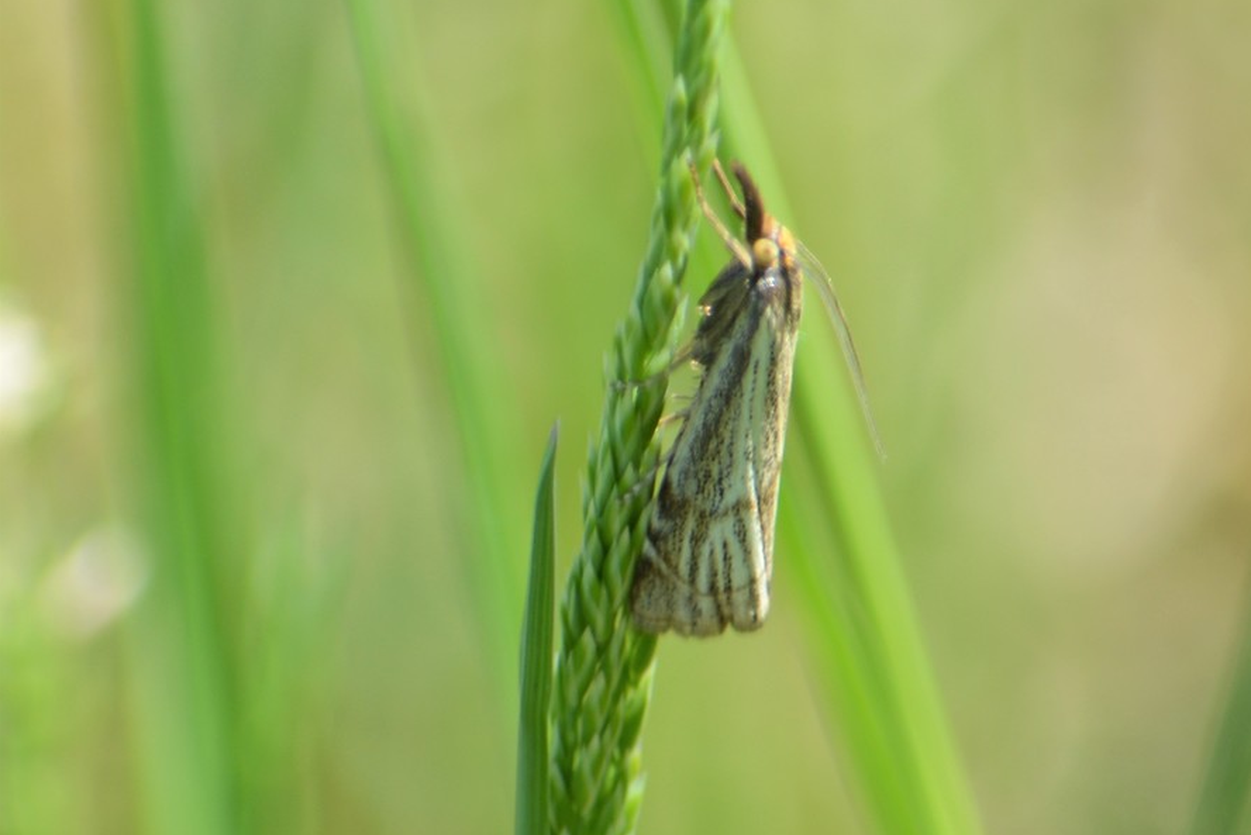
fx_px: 16896
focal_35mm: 486
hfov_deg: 4.2
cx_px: 673
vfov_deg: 2.8
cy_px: 442
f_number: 8
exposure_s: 1/125
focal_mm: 300
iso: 110
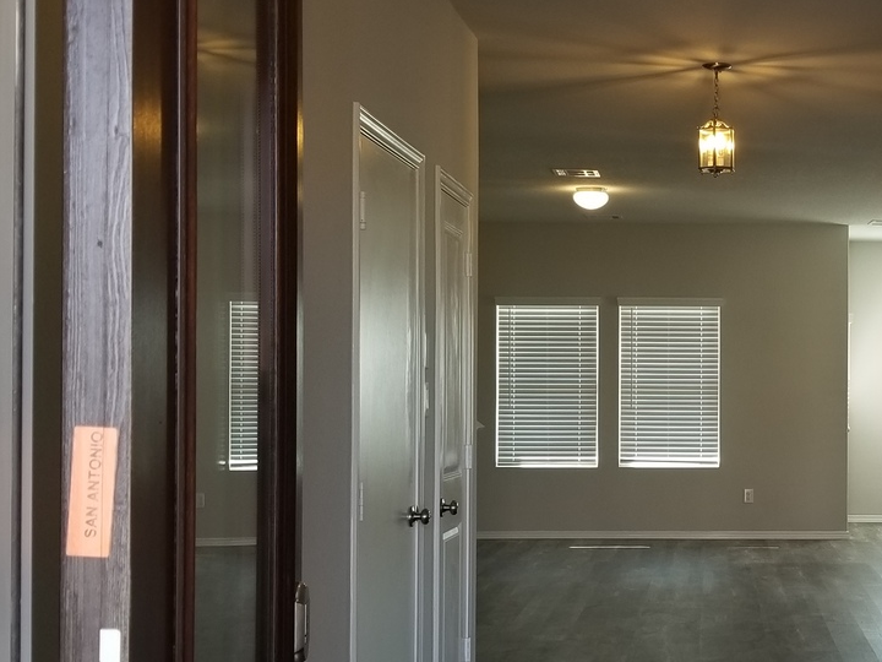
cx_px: 734
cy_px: 412
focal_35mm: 52
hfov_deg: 35.4
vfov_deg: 27.9
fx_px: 1325
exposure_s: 1/120
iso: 100
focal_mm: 4.3
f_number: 1.7
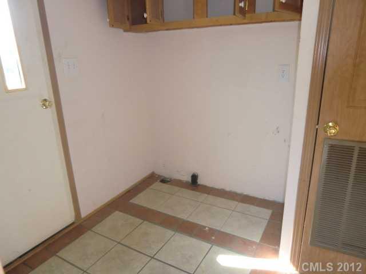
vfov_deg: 56.8
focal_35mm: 24
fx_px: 254
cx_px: 183
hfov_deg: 71.6
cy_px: 137
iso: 250
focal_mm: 4.3
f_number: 3.2
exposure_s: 1/60
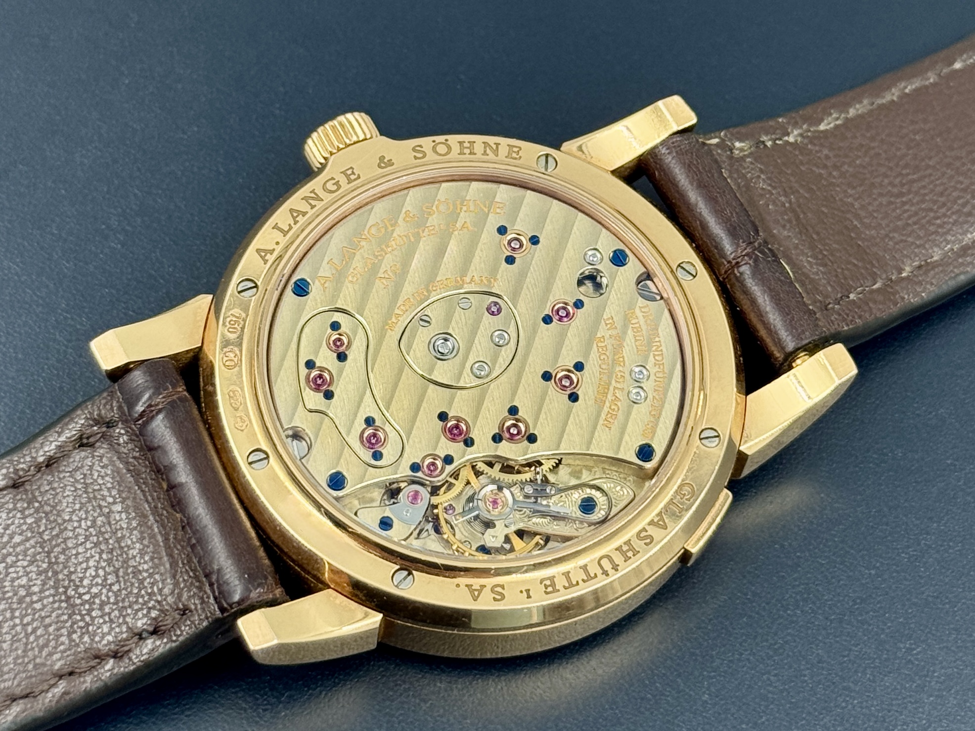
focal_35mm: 48
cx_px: 488
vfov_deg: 30.3
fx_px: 1352
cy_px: 366
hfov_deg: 39.7
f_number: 1.78
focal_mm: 6.76
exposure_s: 1/150
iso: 64
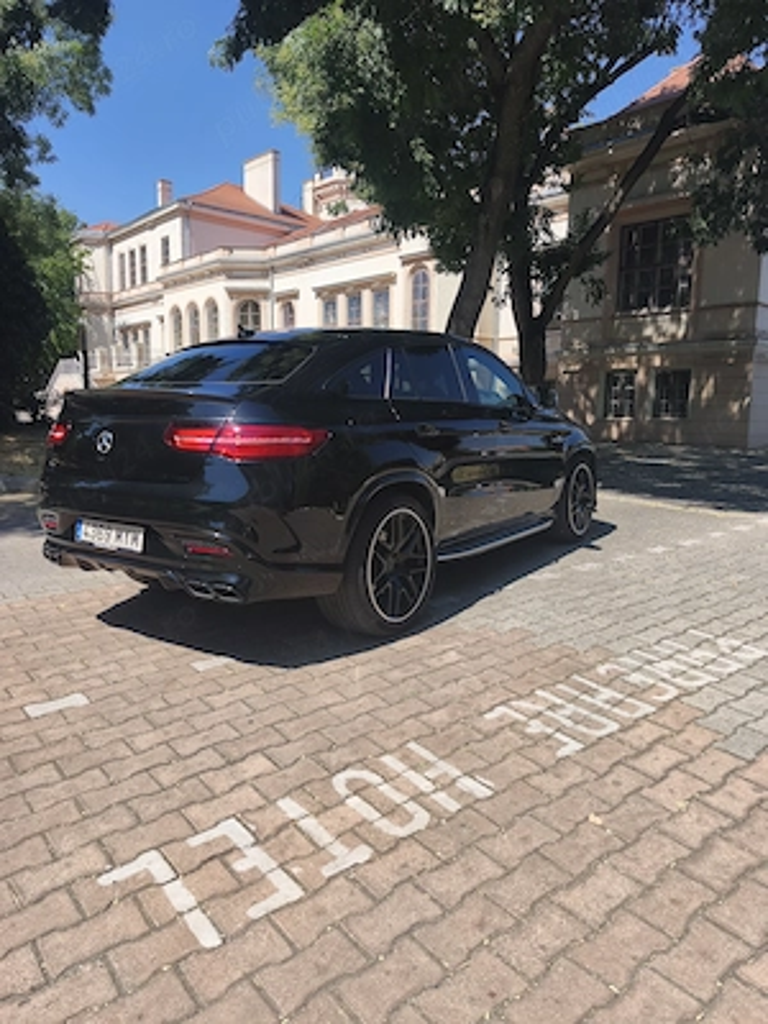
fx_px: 680
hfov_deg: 58.9
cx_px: 384
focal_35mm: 23
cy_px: 512
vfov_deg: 73.9
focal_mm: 6.18
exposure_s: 1/977
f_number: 1.65
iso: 50
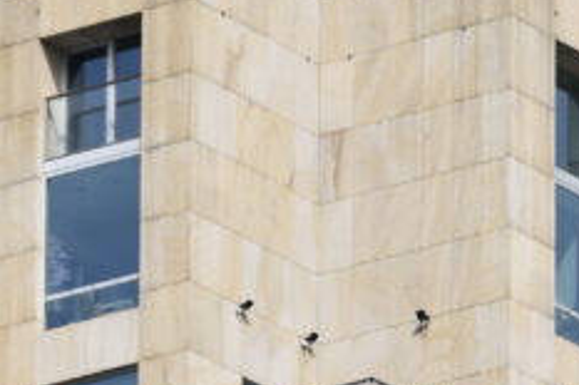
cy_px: -101
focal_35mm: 1318
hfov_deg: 1.6
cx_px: 236
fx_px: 21182
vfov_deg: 1.0
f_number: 8
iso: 280
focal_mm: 200
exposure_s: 1/1000
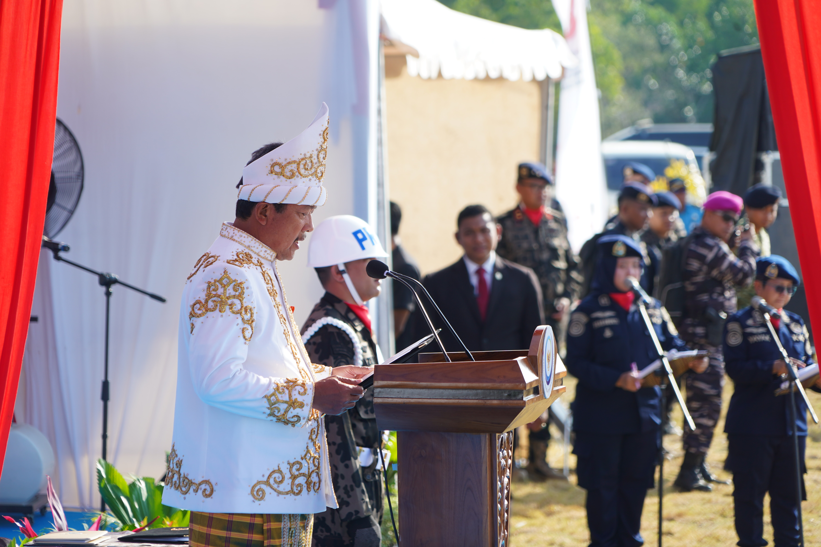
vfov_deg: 6.9
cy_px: 274
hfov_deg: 10.4
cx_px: 410
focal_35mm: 198
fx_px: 4515
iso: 160
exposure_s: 1/200
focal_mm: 198
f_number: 6.3
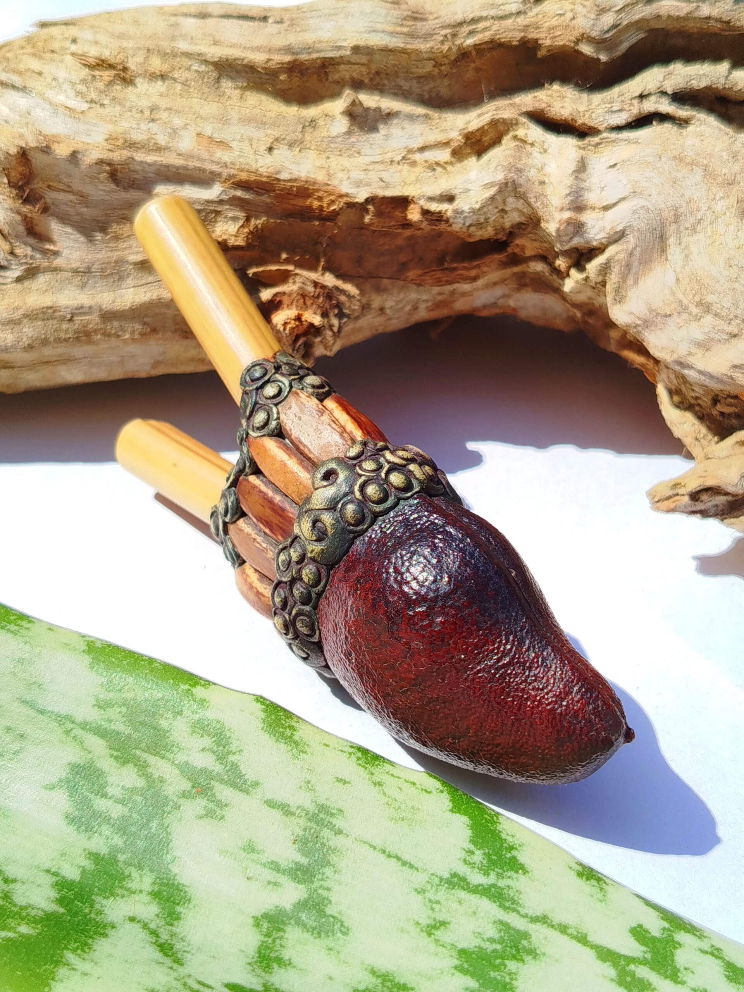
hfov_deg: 30.3
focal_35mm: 48
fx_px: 1376
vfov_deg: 39.7
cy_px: 496
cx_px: 372
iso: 50
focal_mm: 5.31
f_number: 1.7
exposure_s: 1/973
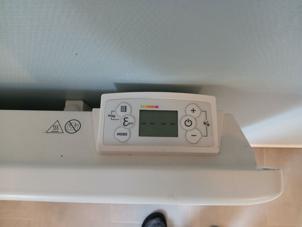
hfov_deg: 67.3
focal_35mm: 26
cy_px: 114
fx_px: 227
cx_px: 151
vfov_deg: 53.1
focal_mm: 3.98
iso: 400
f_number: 1.8
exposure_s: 1/25
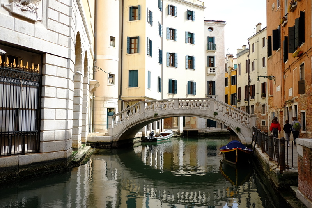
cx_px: 156
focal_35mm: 35
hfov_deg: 54.4
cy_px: 104
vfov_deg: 37.8
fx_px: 303
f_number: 2.5
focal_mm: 23
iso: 200
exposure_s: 1/1900
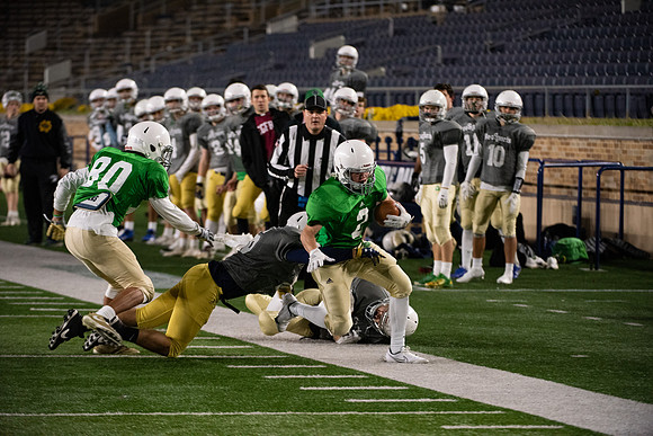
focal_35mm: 200
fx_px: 3628
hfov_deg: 10.3
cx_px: 326
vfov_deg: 6.9
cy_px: 218
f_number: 4.5
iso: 4500
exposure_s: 1/500
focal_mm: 200
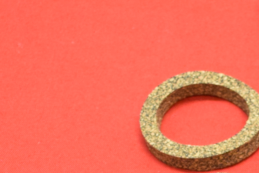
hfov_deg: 15.2
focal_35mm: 125
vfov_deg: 10.4
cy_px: 306
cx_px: 385
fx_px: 900
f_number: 5
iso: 2000
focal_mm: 18
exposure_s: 1/100
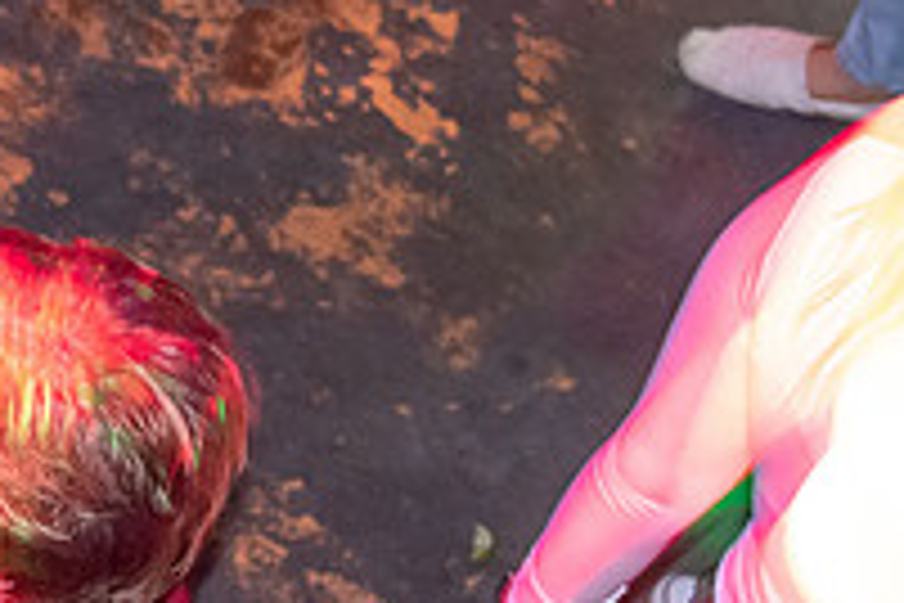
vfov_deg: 6.6
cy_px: 565
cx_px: -342
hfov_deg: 9.7
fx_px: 5223
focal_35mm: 208
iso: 3200
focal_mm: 48
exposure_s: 1/3
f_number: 5.3
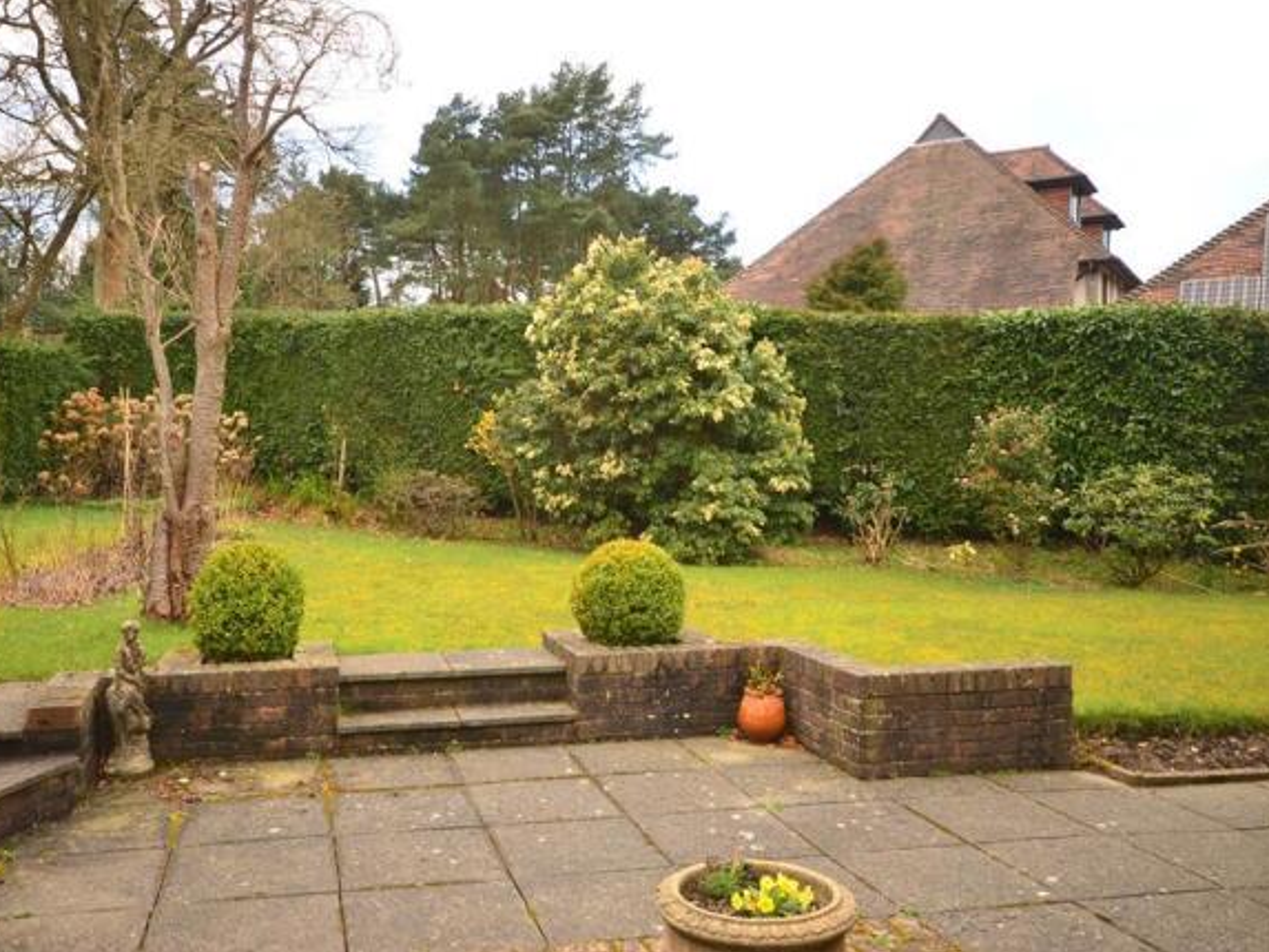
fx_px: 1210
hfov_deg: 55.2
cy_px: 482
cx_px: 554
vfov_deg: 43.0
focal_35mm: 33
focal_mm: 20
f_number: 7.1
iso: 400
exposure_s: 1/160
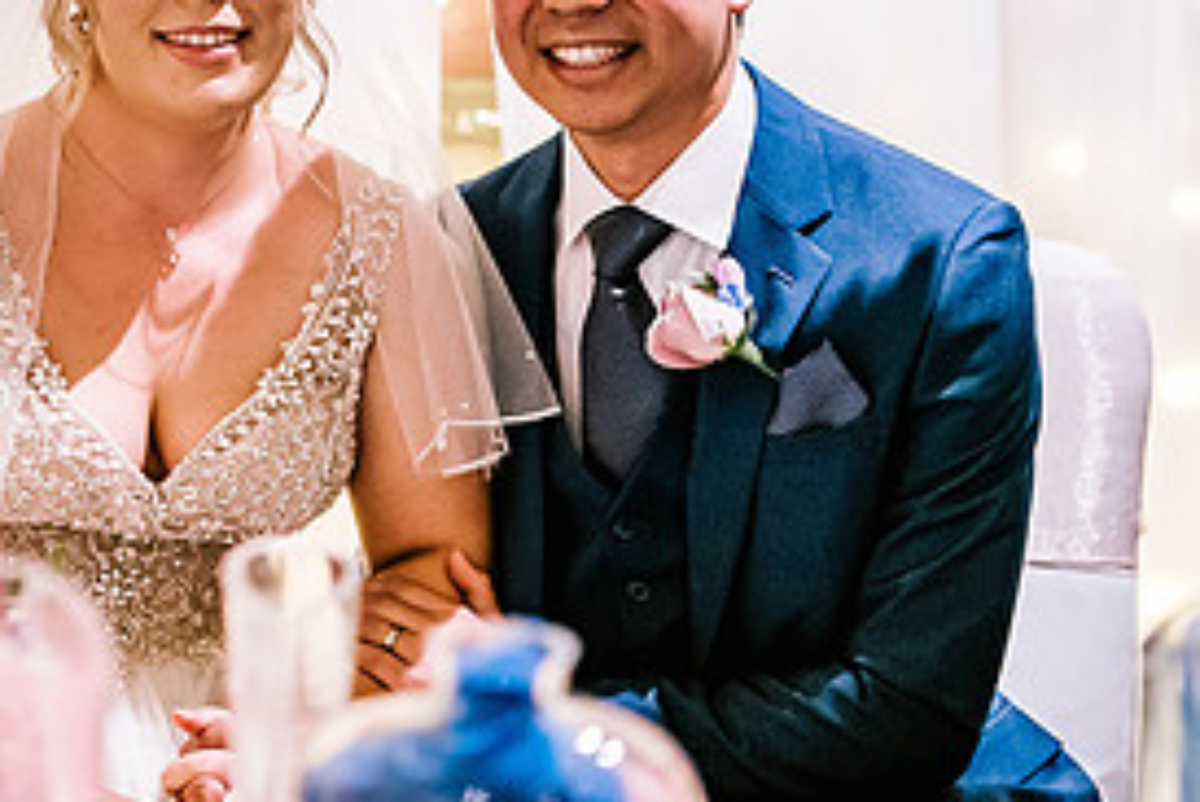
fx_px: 2468
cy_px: 252
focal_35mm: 74
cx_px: 105
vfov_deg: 18.4
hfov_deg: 26.4
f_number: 1.4
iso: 2500
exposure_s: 1/250
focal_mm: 35
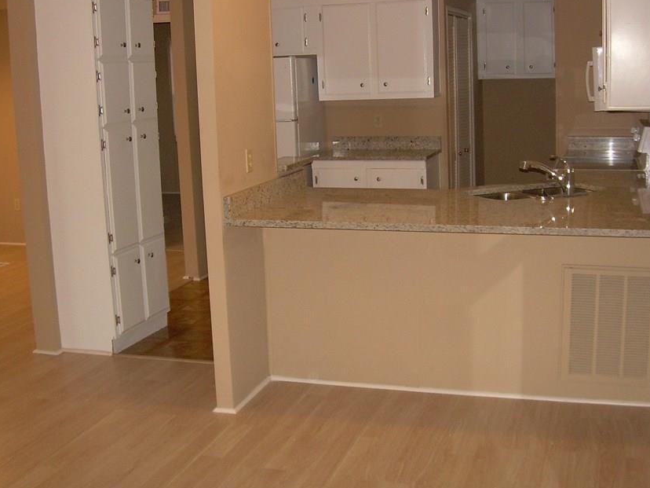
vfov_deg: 30.8
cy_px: 192
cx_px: 335
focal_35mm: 47
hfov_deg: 40.4
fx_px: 883
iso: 154
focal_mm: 6.3
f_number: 2.8
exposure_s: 1/60
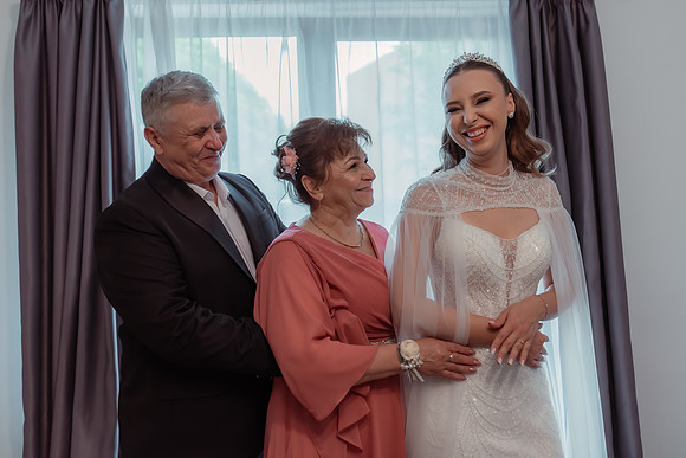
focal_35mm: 33
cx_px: 343
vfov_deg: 39.5
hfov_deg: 56.6
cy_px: 209
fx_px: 637
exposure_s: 1/320
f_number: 2.8
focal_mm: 30
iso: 800
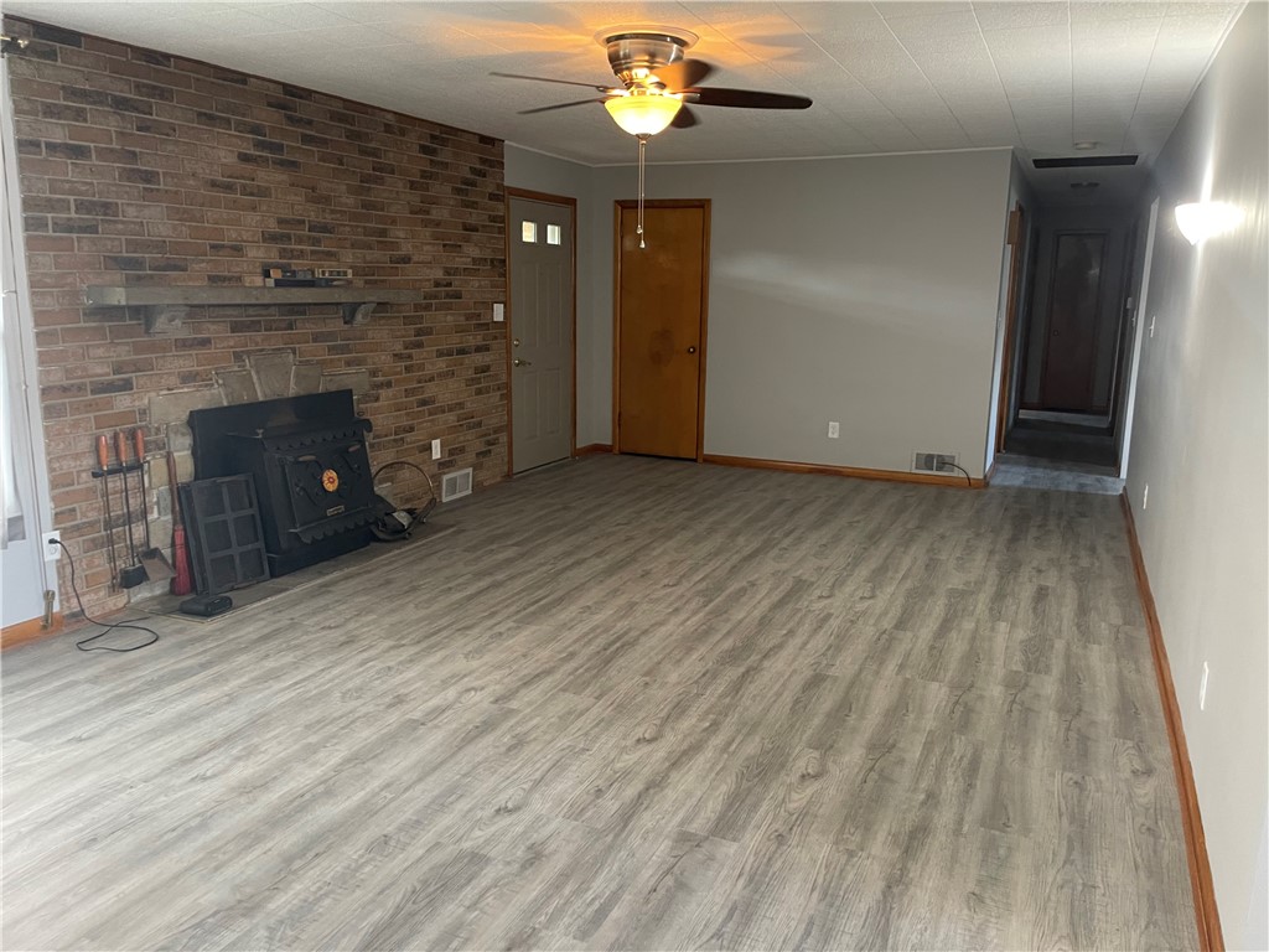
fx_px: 916
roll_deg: -0.7
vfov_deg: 54.9
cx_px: 634
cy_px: 476
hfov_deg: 69.4
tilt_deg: -11.2
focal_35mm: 25
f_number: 1.6
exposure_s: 1/60
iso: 320
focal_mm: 5.1
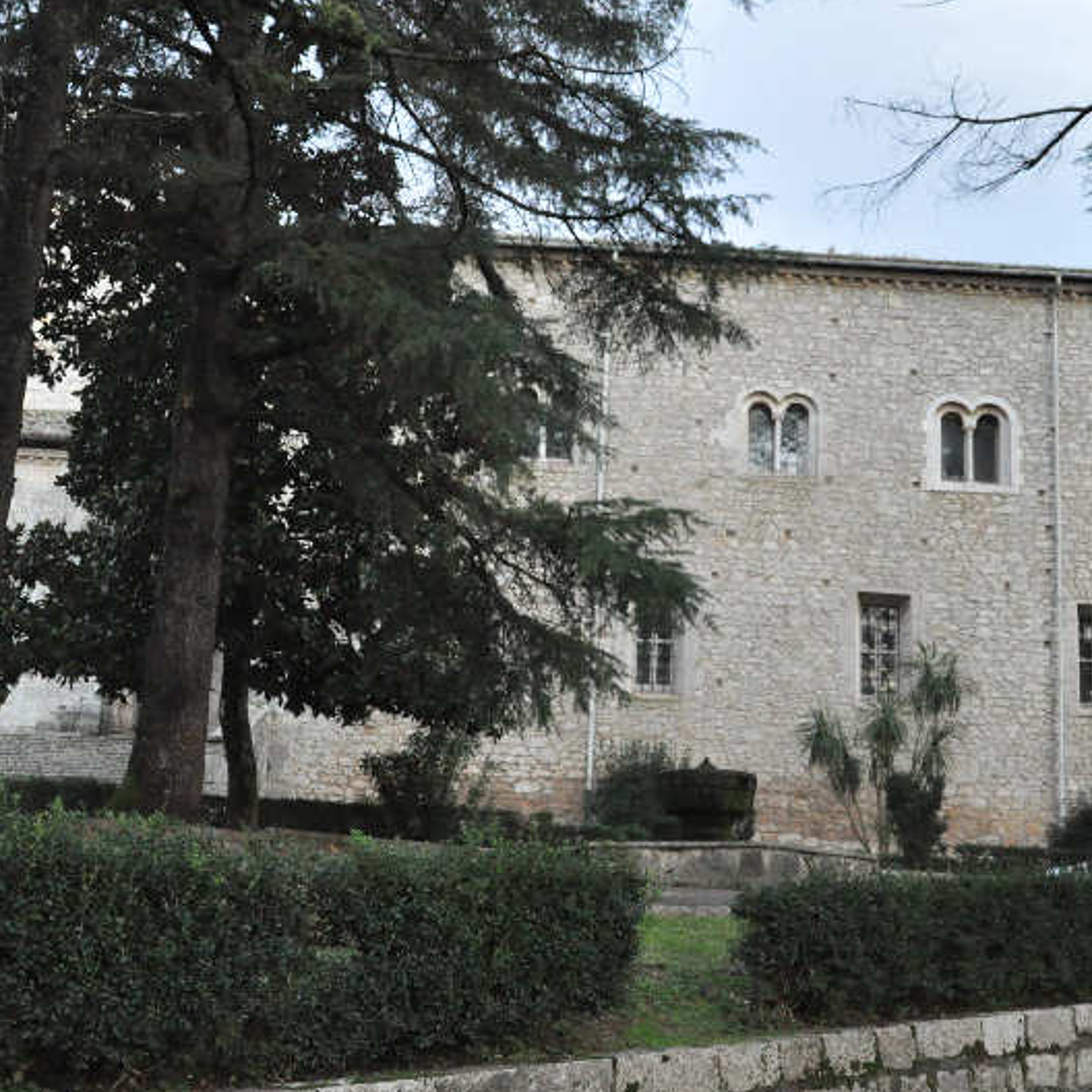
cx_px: 753
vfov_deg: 32.2
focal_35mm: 53
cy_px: 467
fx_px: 1892
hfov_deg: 31.9
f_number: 3.8
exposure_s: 1/80
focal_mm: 22
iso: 3200
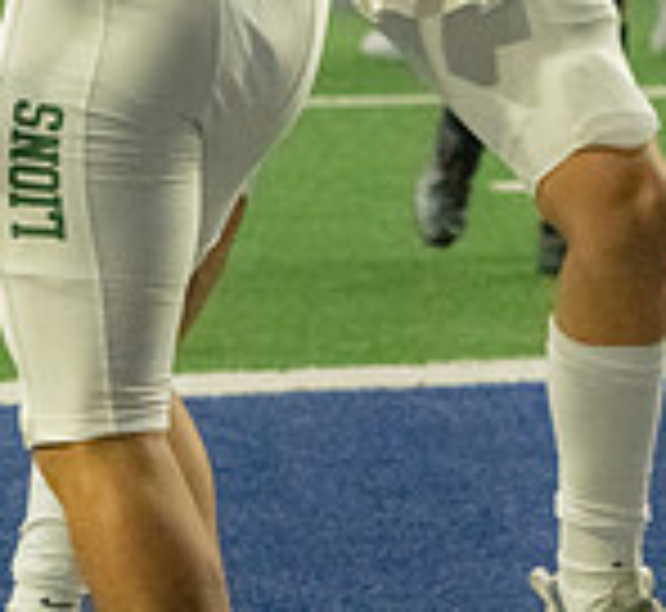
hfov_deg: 4.4
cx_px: 67
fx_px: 8717
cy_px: -352
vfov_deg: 4.0
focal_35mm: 417
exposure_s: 1/1250
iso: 12800
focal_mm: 100
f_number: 4.5
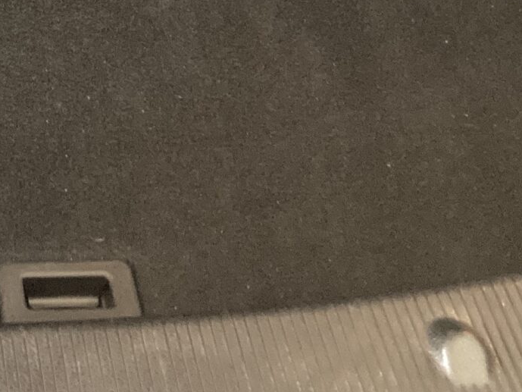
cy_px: -262
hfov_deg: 17.3
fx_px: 1569
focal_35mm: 104
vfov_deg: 13.1
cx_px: -233
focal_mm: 3.99
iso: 640
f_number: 1.8
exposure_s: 1/20
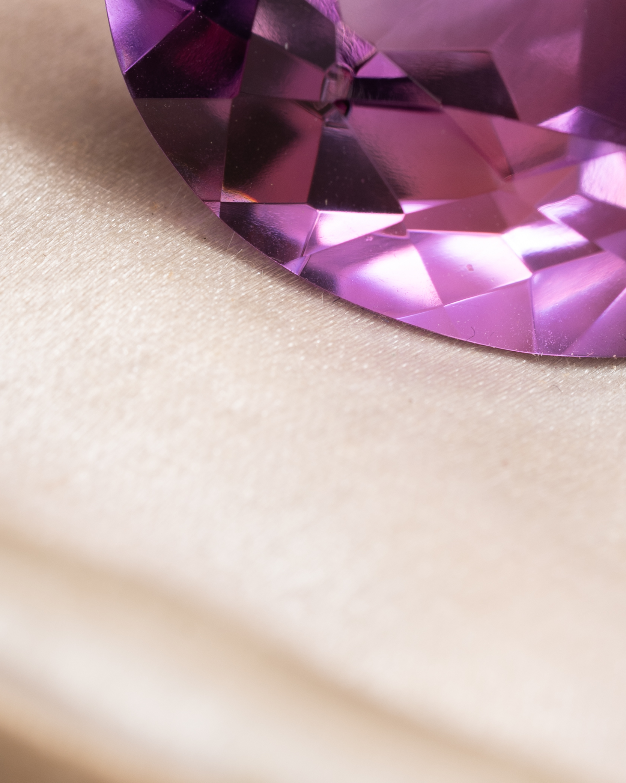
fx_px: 5629
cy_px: 7
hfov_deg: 6.3
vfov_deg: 7.9
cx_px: 651
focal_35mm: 243
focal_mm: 90
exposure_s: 1/8
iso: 100
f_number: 8
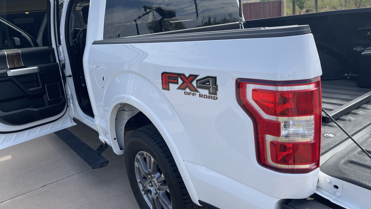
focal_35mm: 28
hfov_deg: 67.9
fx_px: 275
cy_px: 107
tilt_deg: -17.2
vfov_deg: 41.5
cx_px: 185
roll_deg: +6.5
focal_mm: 5.1
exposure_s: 1/1309
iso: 32
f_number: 1.6
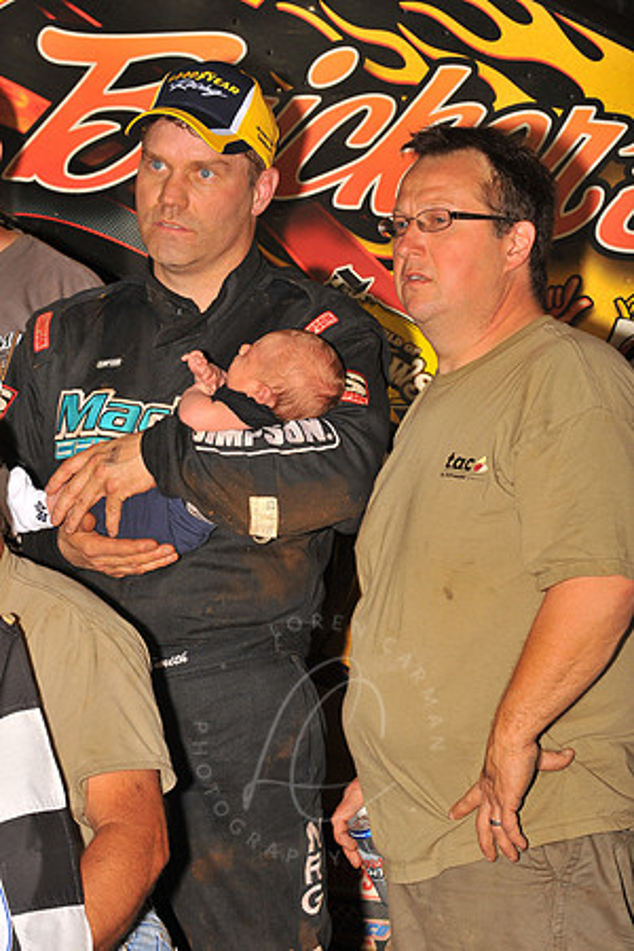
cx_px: 317
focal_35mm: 120
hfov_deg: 11.4
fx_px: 3170
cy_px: 476
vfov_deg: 17.1
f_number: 8
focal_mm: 120
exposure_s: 1/320
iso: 500
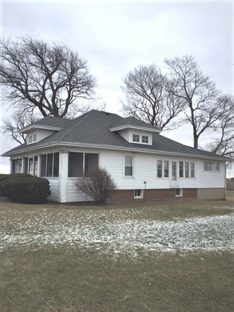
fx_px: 261
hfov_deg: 48.2
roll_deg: -1.6
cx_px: 117
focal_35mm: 29
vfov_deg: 61.7
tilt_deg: +4.5
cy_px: 156
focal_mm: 4.15
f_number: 2.2
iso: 32
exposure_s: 1/608
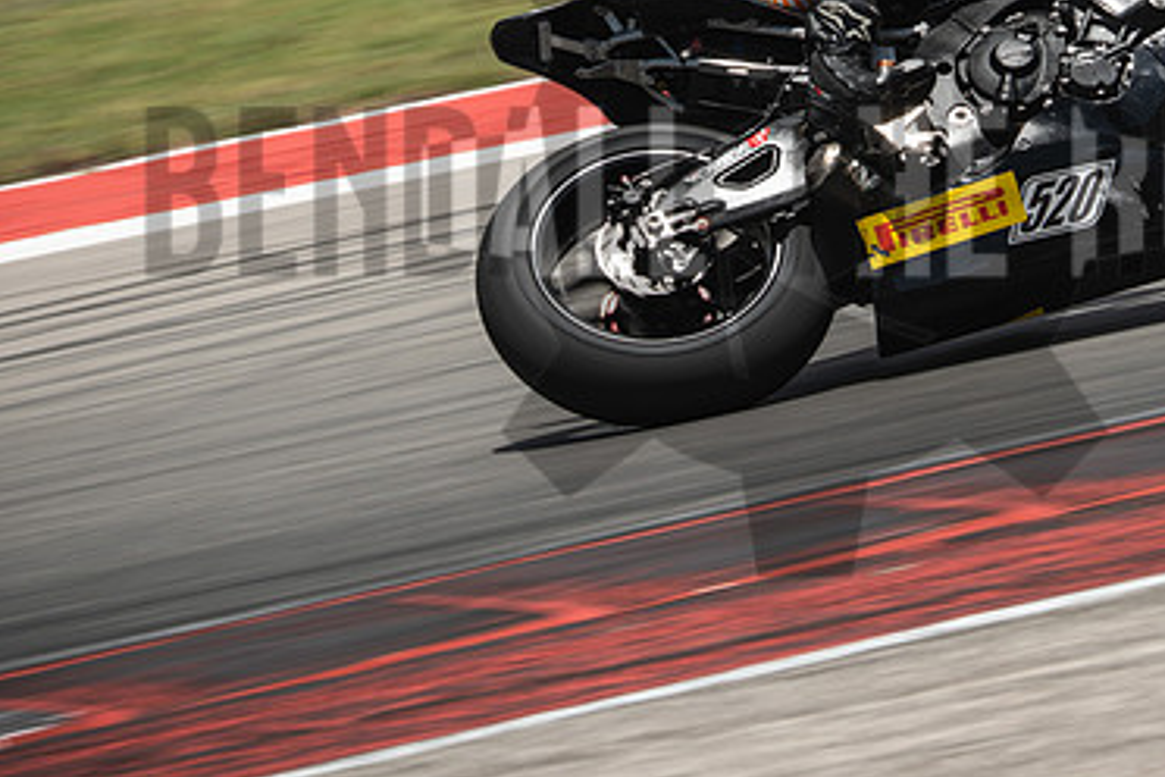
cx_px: 805
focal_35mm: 468
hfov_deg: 4.4
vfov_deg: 2.9
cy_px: 196
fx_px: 15144
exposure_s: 1/250
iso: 125
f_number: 8
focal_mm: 200
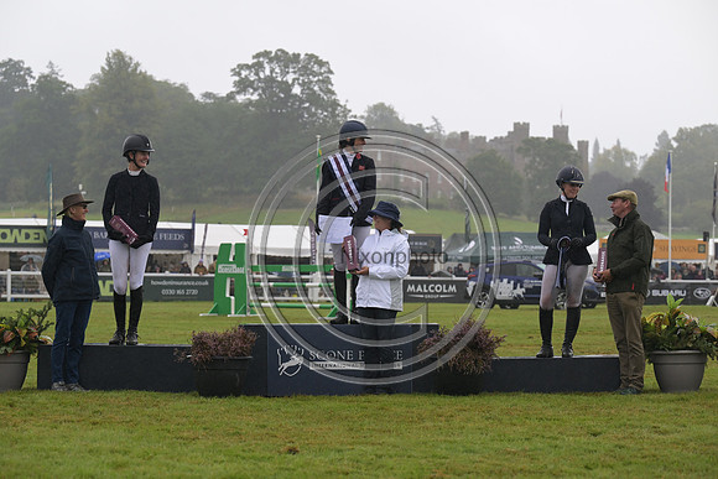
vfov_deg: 13.4
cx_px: 359
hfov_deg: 20.0
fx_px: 2035
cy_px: 240
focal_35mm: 102
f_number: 5
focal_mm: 102
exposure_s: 1/1000
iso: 800
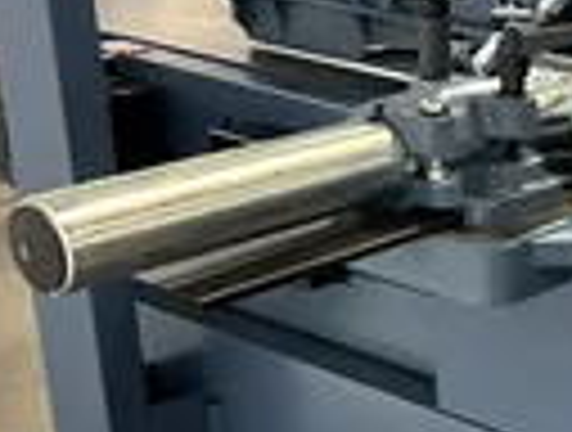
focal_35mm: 91
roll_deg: -1.2
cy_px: 432
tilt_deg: -25.1
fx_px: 1508
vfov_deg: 16.0
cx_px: 671
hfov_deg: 20.2
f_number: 1.8
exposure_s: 1/30
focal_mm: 3
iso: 400
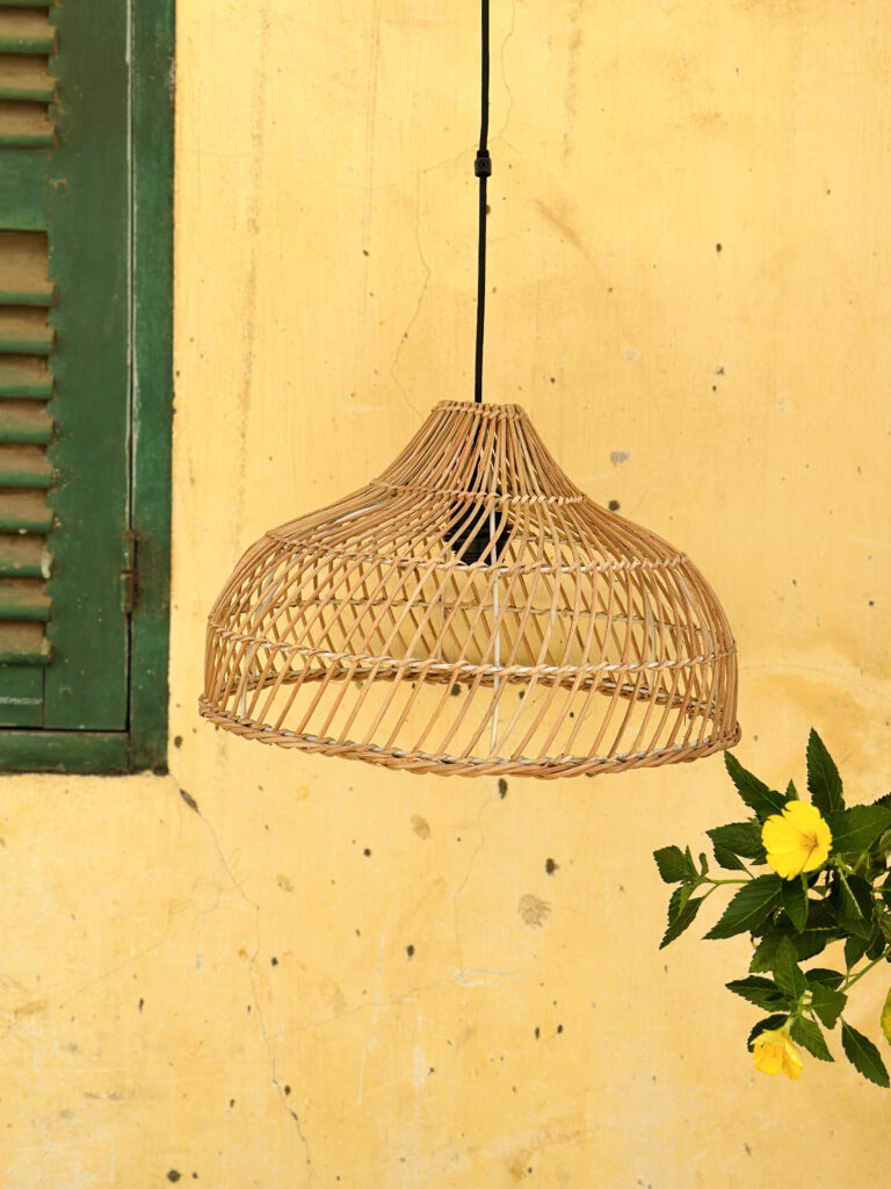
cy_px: 594
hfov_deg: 30.3
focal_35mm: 48
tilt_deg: -5.7
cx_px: 446
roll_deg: -1.7
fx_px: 1647
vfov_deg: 39.7
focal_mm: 6.86
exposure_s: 1/1009
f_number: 1.78
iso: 80
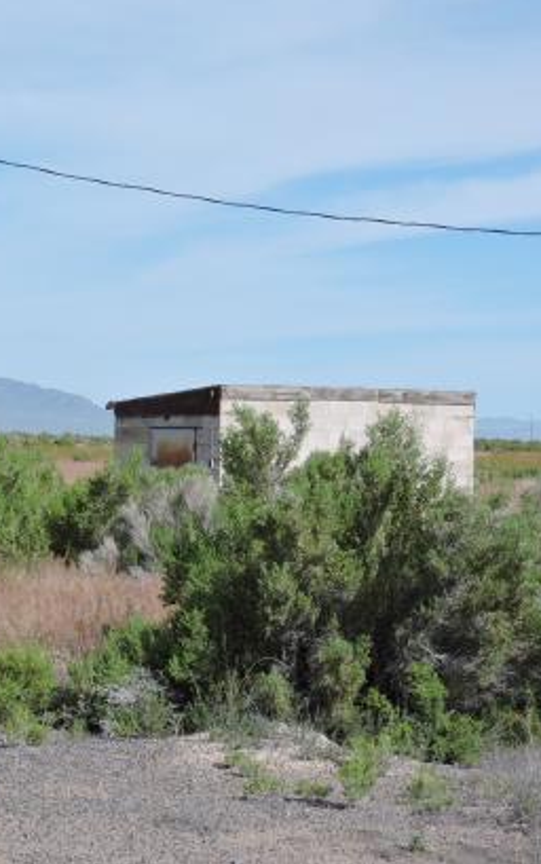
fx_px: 2734
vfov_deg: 18.0
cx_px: -61
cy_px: 427
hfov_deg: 11.1
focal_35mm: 116
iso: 100
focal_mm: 12.5
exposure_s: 1/1000
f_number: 3.9
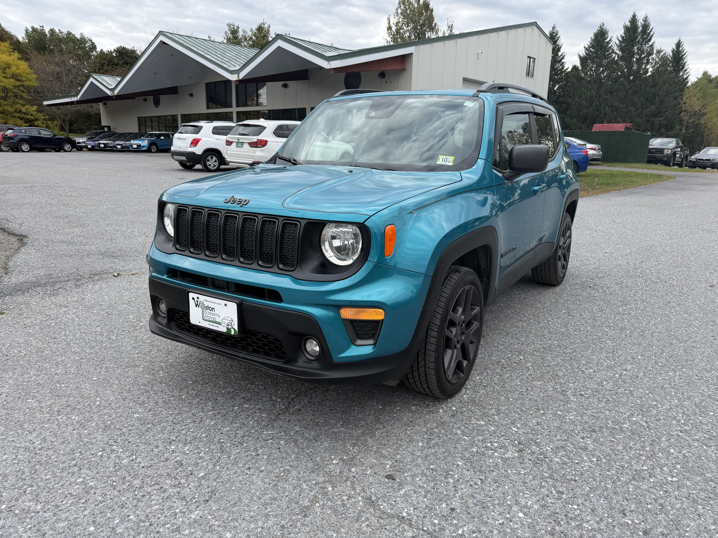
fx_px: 498
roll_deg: -1.2
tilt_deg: -12.8
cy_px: 269
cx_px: 359
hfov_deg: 71.6
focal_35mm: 24
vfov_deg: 56.8
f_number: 1.78
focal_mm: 6.76
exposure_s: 1/1292
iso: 80
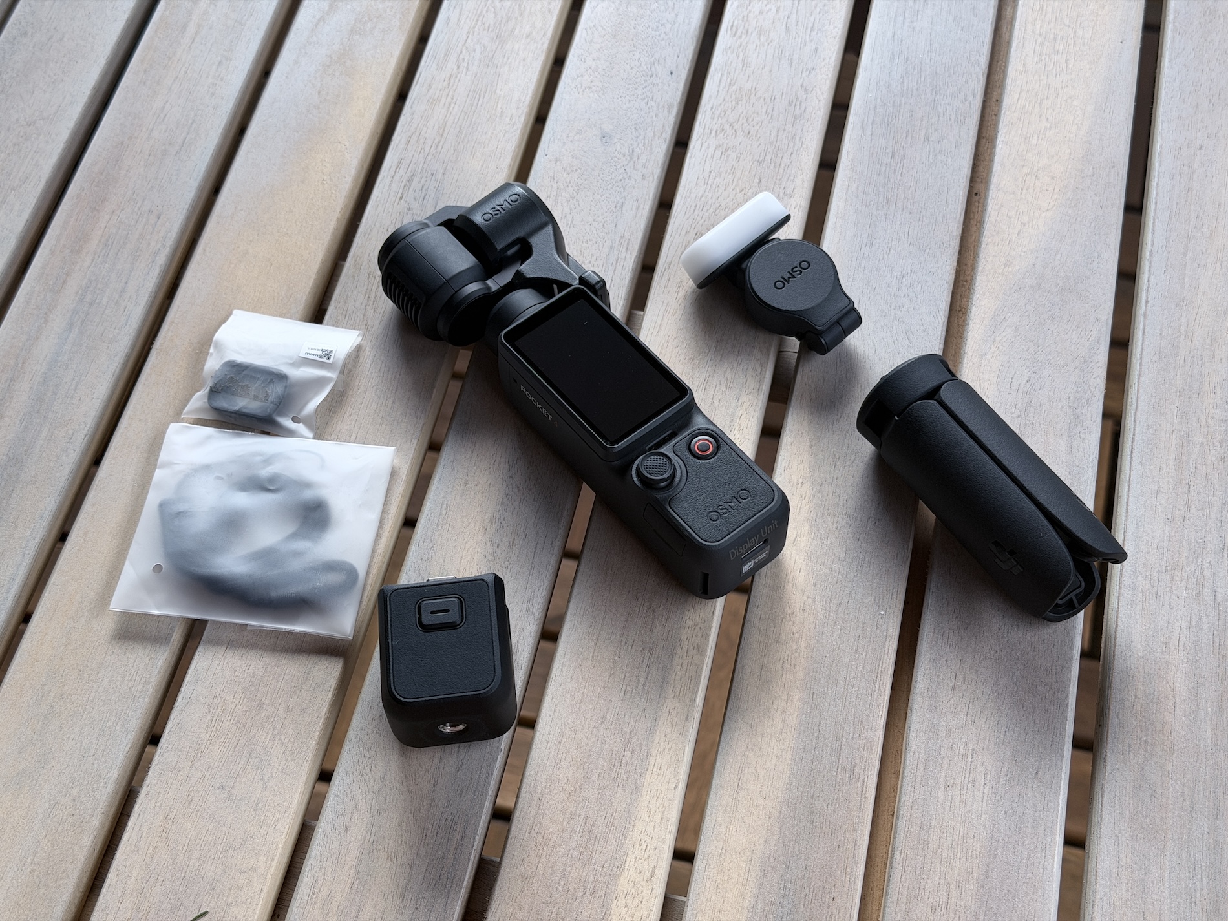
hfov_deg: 39.7
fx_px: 1703
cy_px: 460
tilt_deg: -58.7
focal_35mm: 48
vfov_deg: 30.3
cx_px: 614
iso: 64
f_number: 1.78
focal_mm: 6.76
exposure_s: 1/396
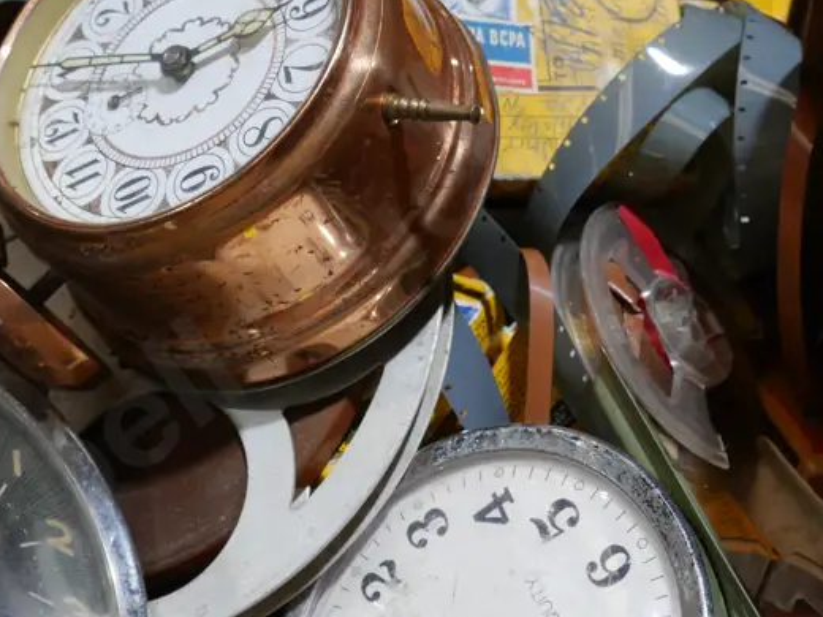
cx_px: 393
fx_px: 1593
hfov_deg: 29.0
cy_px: 238
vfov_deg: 21.9
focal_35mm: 67
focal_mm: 17
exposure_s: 1/60
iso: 320
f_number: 5
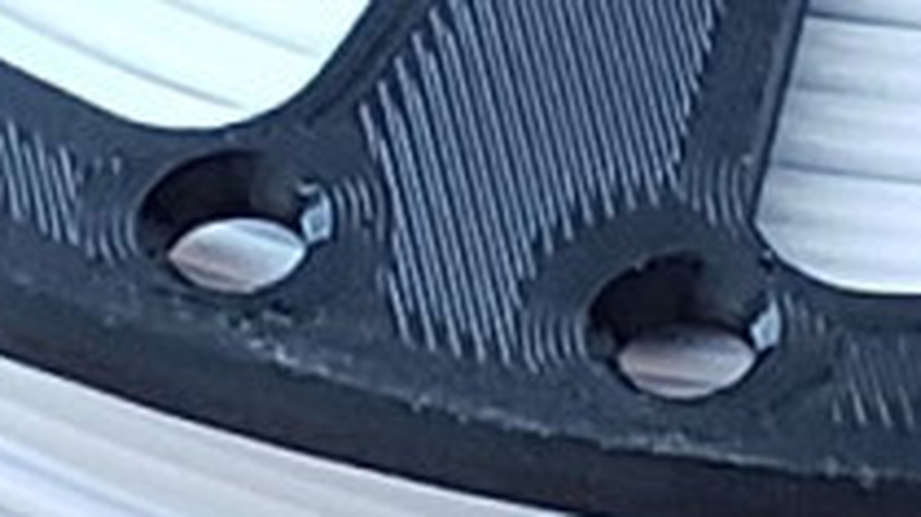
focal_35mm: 194
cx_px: 1195
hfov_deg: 10.8
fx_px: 4737
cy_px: -648
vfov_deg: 6.0
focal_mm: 4.3
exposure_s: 1/20
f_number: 2.4
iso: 250
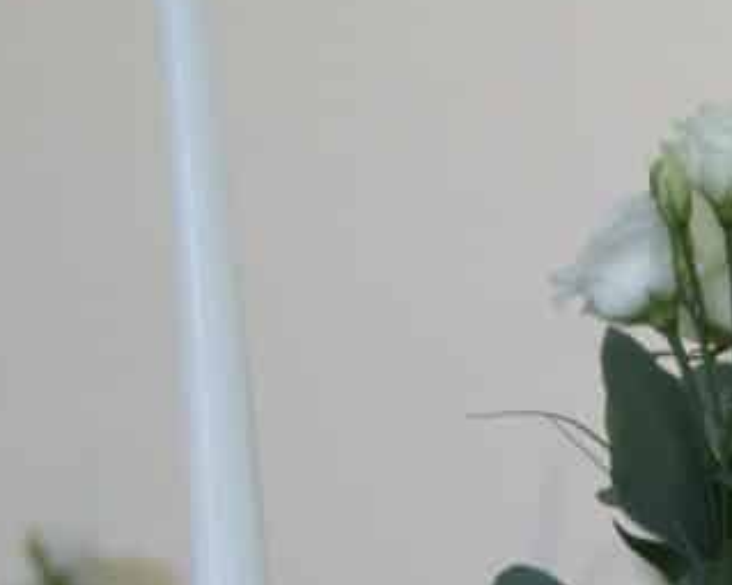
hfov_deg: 4.7
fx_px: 8793
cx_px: 1512
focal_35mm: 406
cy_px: 775
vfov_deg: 3.8
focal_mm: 60
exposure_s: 1/100
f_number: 5
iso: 500
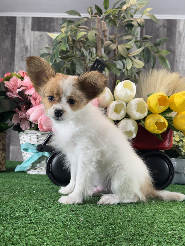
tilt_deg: +1.0
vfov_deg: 39.7
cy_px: 123
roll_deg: -0.9
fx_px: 342
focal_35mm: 48
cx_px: 92
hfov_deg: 30.3
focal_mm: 6.76
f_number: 1.78
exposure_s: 1/279
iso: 64
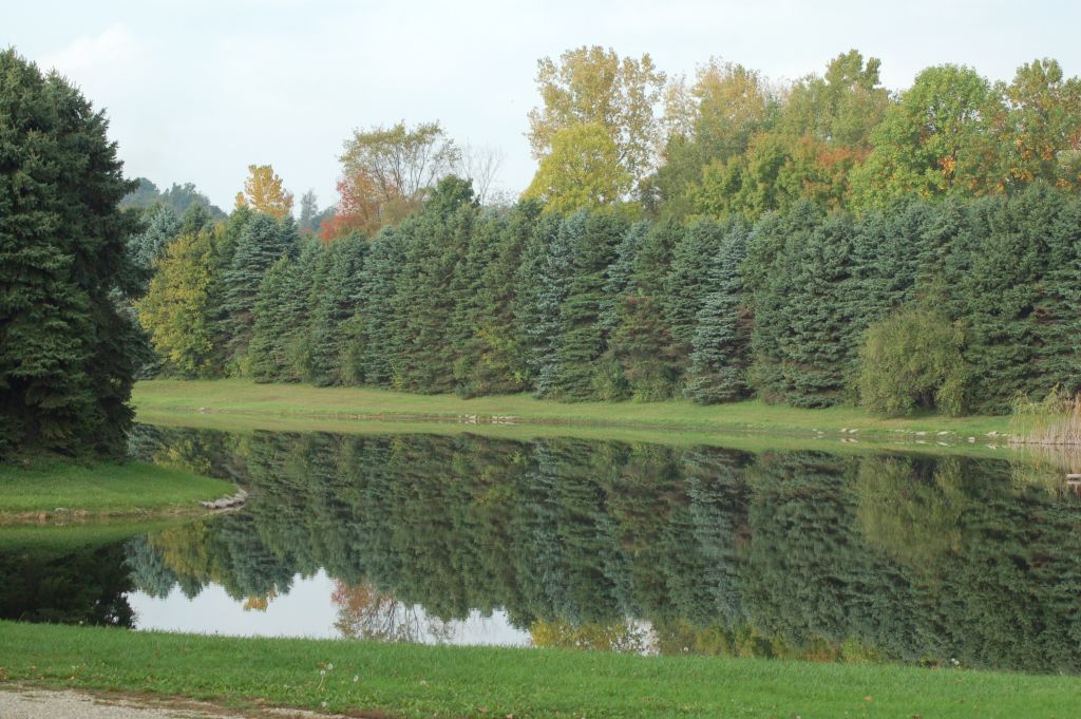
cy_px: 360
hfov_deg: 19.5
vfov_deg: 13.0
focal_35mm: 105
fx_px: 3150
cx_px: 540
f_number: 6.3
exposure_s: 1/640
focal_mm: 70
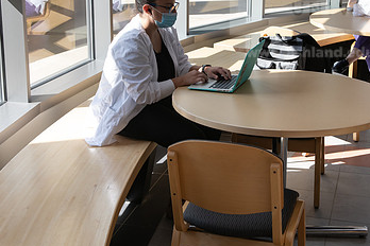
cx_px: 198
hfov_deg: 28.8
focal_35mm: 70
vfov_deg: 19.4
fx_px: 719
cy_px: 75
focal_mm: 42
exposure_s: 1/200
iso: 320
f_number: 6.3
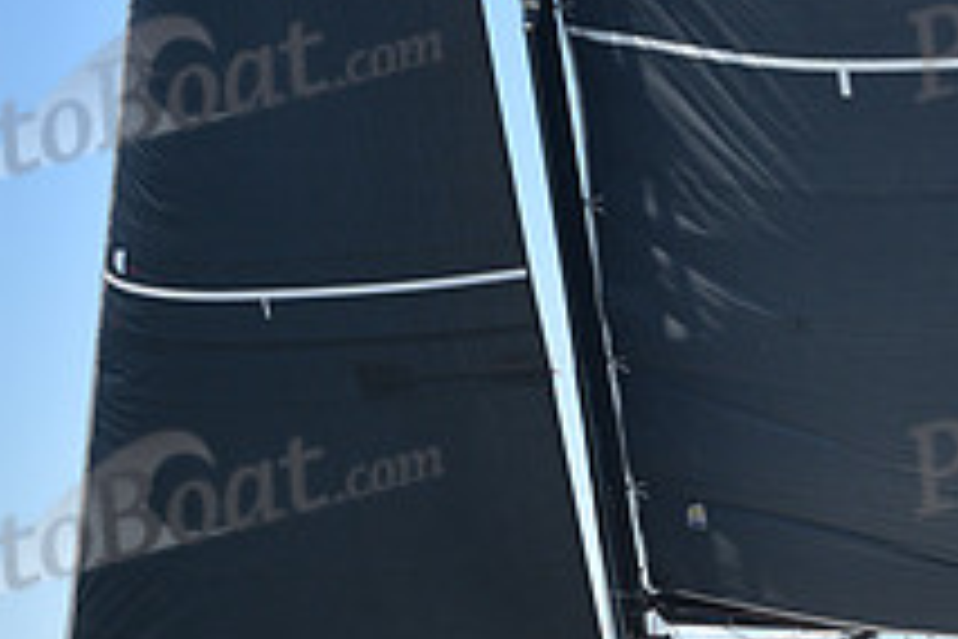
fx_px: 5934
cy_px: 695
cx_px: 679
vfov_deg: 6.1
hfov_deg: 9.2
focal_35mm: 223
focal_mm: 82
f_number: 9
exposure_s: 1/800
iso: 250
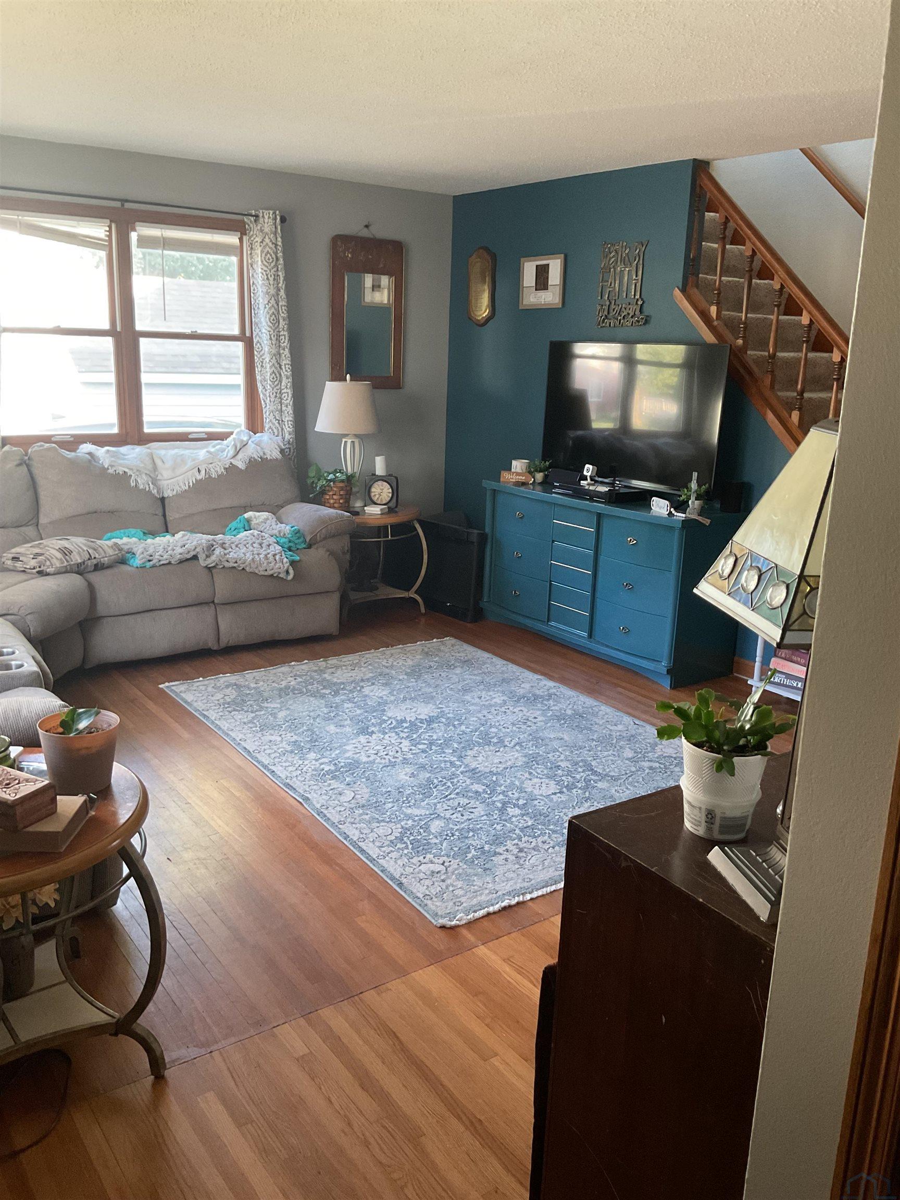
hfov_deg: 48.2
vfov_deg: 61.7
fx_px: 1005
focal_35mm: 29
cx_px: 450
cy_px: 600
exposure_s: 1/40
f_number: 1.8
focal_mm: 3
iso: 200
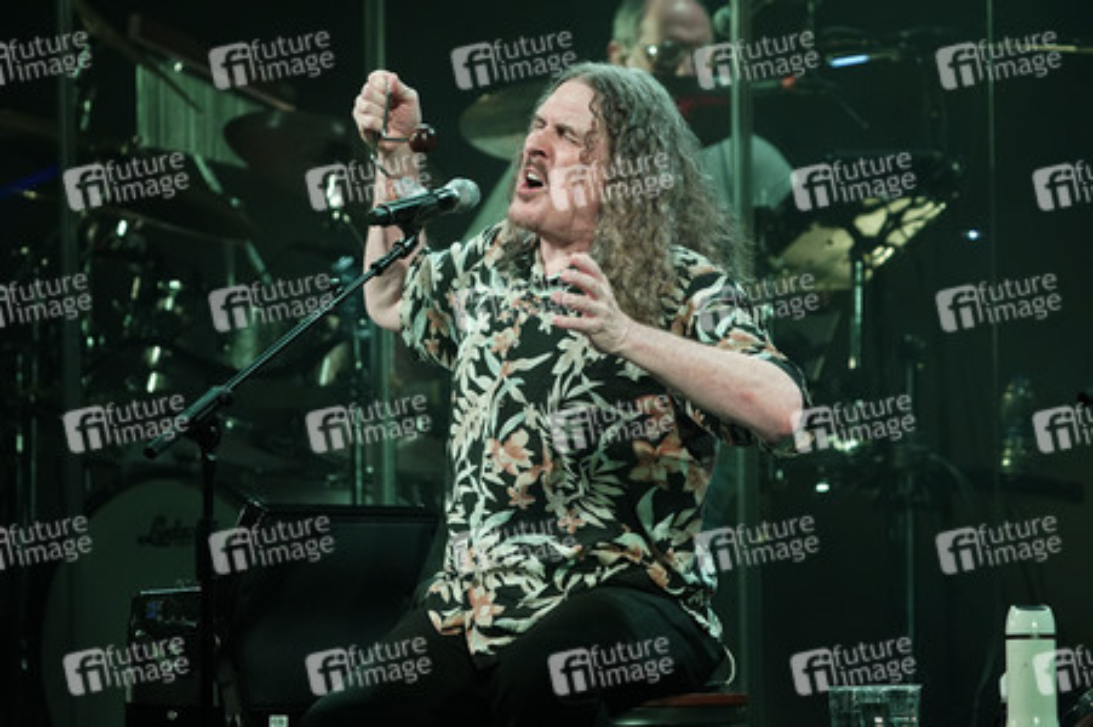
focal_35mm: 335
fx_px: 10163
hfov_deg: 6.2
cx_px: 546
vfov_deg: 4.1
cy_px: 364
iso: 3200
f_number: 6.3
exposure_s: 1/500
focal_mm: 335
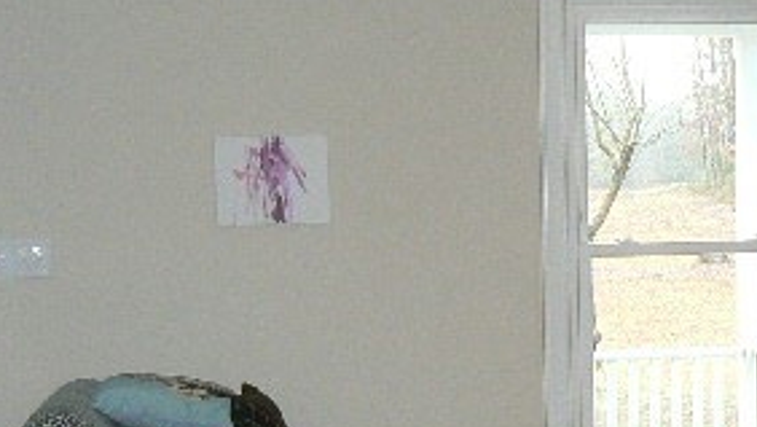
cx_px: 585
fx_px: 1787
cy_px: 293
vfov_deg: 13.6
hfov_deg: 23.6
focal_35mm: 89
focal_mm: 6
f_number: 2.8
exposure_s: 1/30
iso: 125
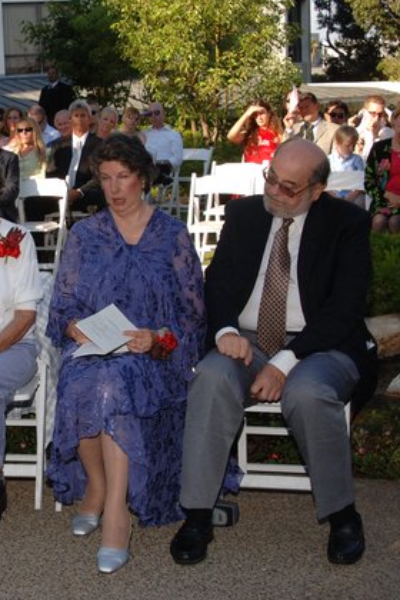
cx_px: -11
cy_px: 298
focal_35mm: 73
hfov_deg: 18.1
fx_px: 1217
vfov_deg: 27.7
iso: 400
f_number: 8
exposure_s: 1/250
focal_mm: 32
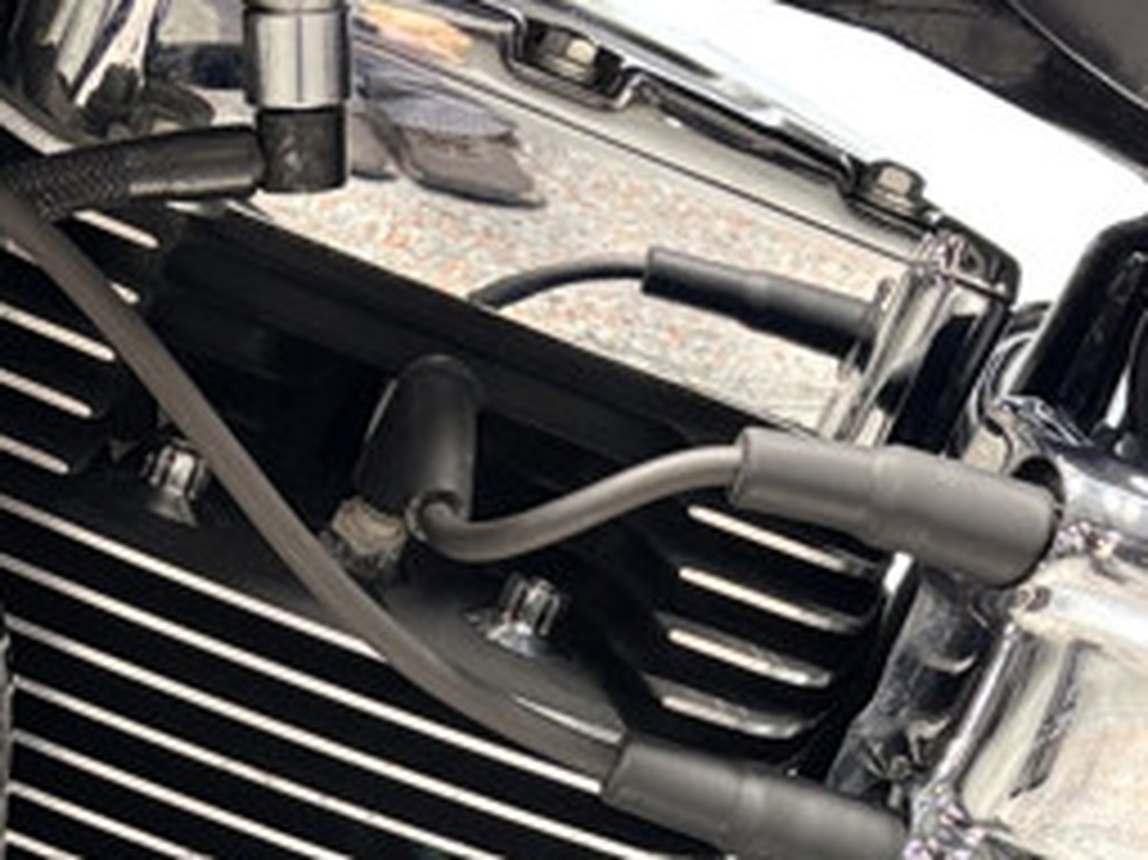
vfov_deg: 12.6
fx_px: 3613
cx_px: 128
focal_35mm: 109
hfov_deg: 17.8
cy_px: 1427
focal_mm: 5.96
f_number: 1.6
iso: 80
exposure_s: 1/60
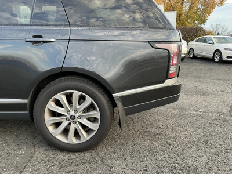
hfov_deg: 63.4
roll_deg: +0.1
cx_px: 116
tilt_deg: -10.7
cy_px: 87
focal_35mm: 28
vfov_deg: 49.7
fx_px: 188
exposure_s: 1/122
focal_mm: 3
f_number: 1.8
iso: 25
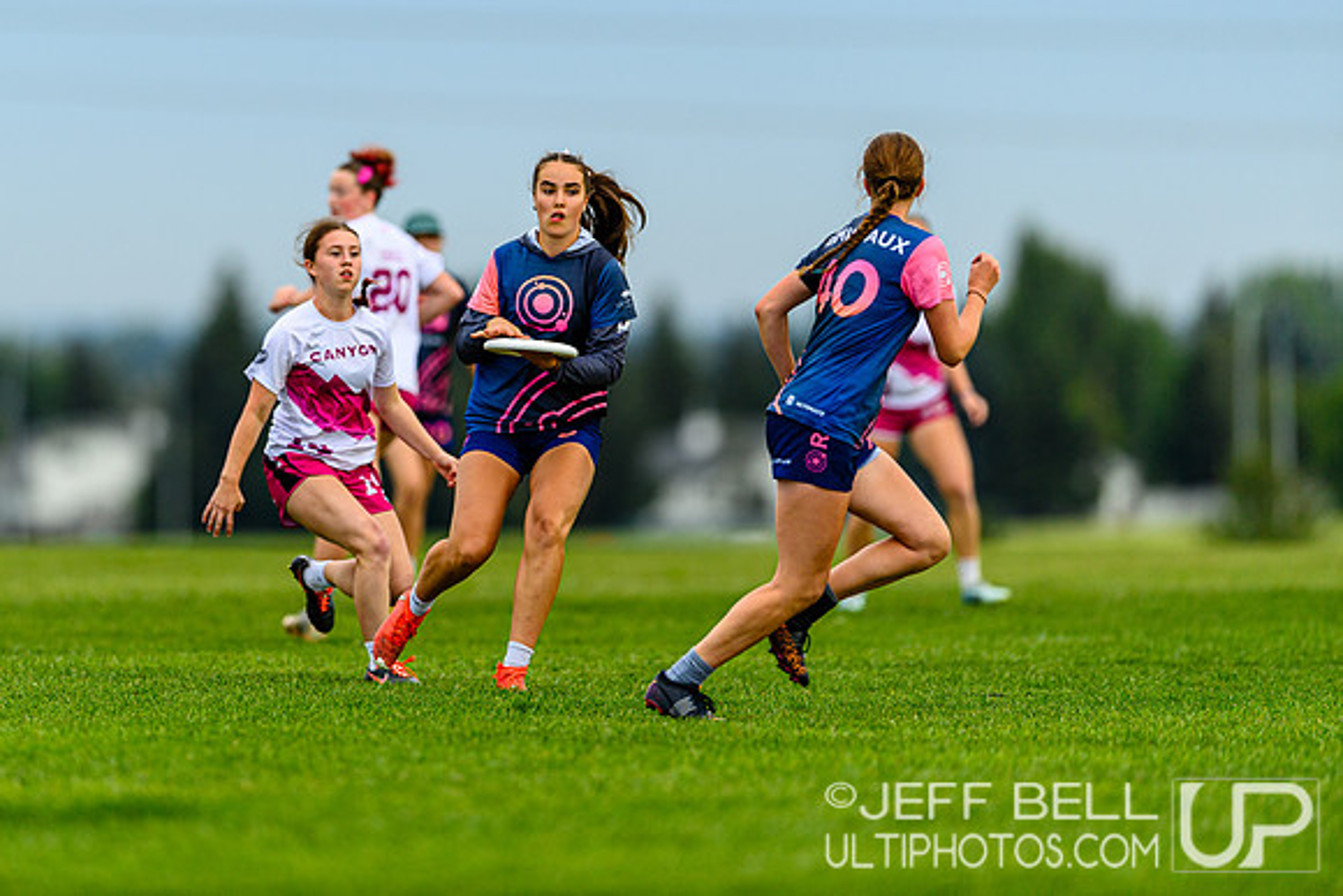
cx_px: 458
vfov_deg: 2.6
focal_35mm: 527
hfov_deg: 3.9
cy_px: 306
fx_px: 19666
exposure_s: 1/1250
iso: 100
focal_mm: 400
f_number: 3.2
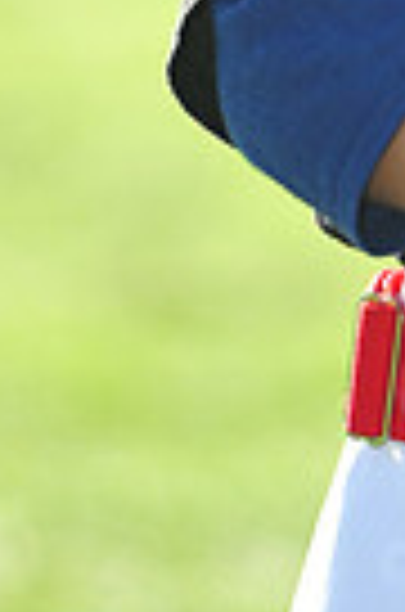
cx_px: 702
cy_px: -621
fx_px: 14518
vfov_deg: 2.4
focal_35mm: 856
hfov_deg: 1.6
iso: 400
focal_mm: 200
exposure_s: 1/800
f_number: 5
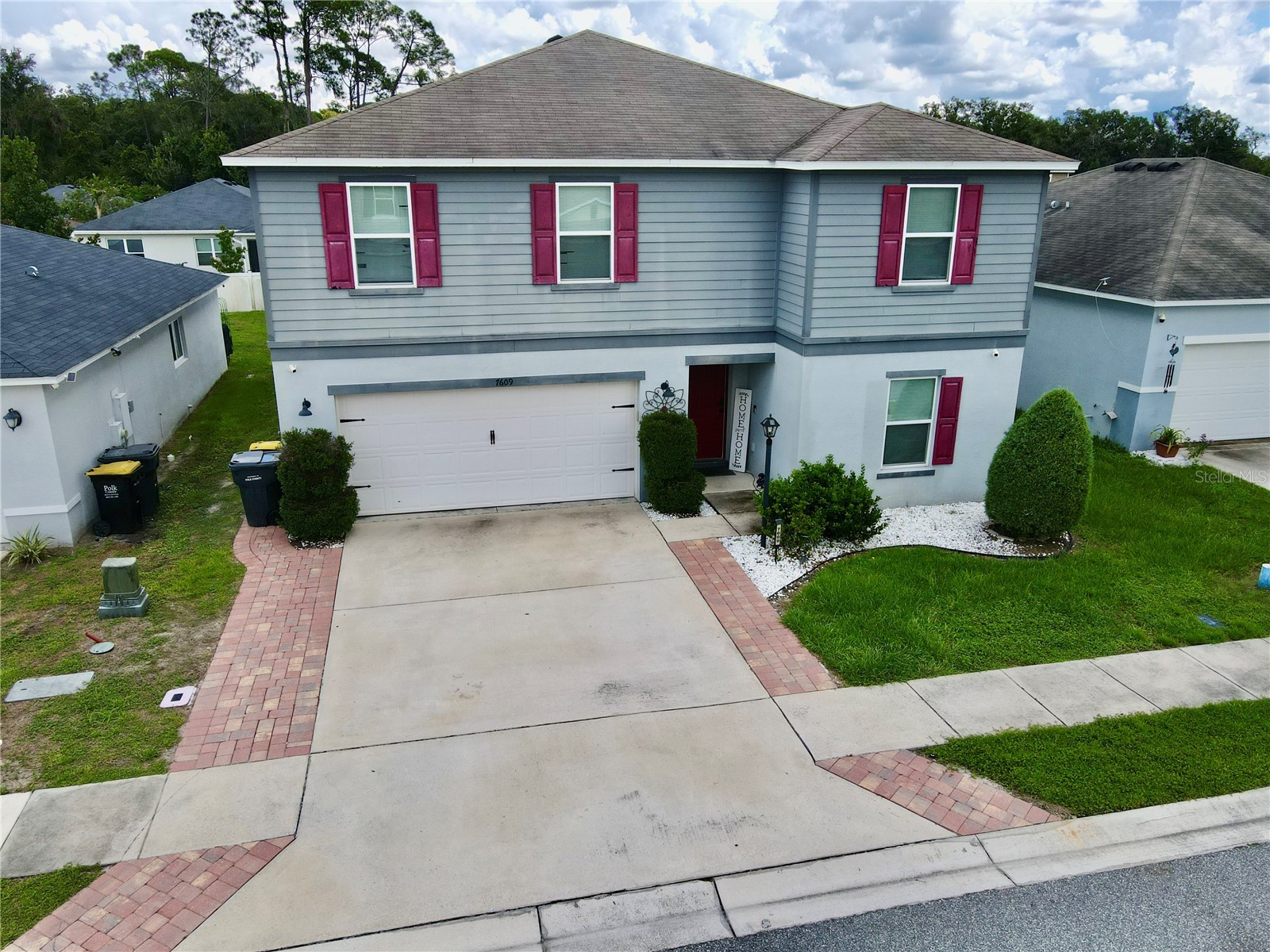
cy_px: 476
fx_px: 881
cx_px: 635
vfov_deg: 56.8
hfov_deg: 71.6
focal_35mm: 24
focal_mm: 4.5
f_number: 2.8
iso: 100
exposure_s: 1/500
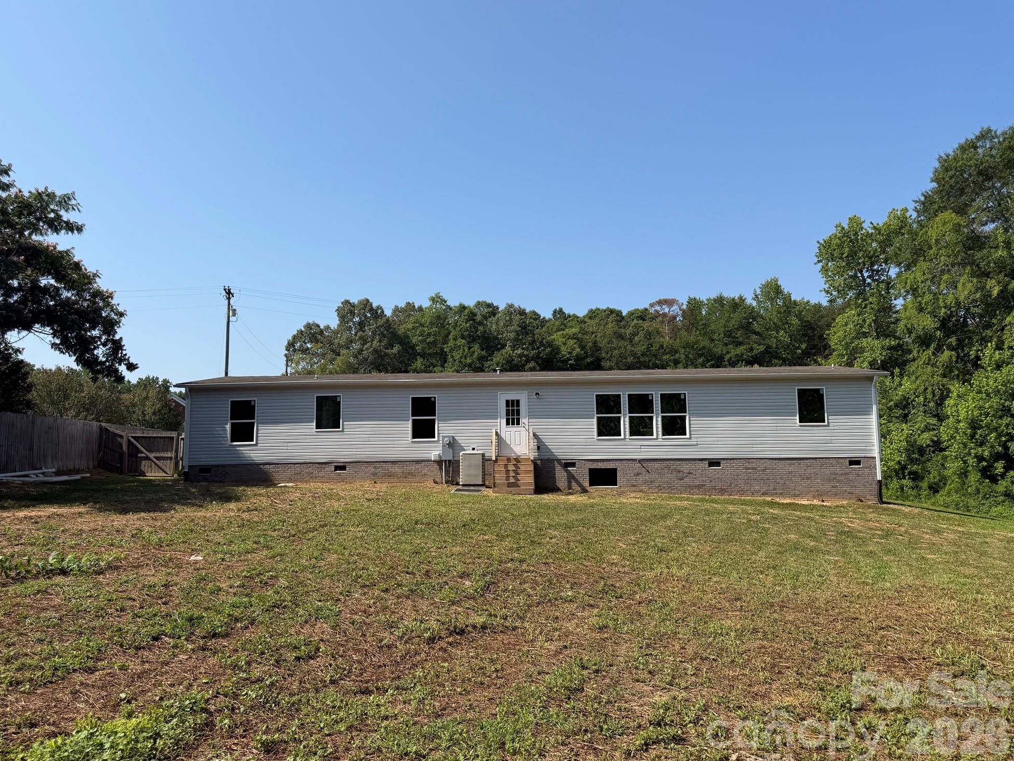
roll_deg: -1.0
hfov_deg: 69.4
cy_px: 377
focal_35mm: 25
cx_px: 488
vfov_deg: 54.9
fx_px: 732
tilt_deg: +9.2
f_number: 1.78
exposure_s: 1/4673
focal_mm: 6.76
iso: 80
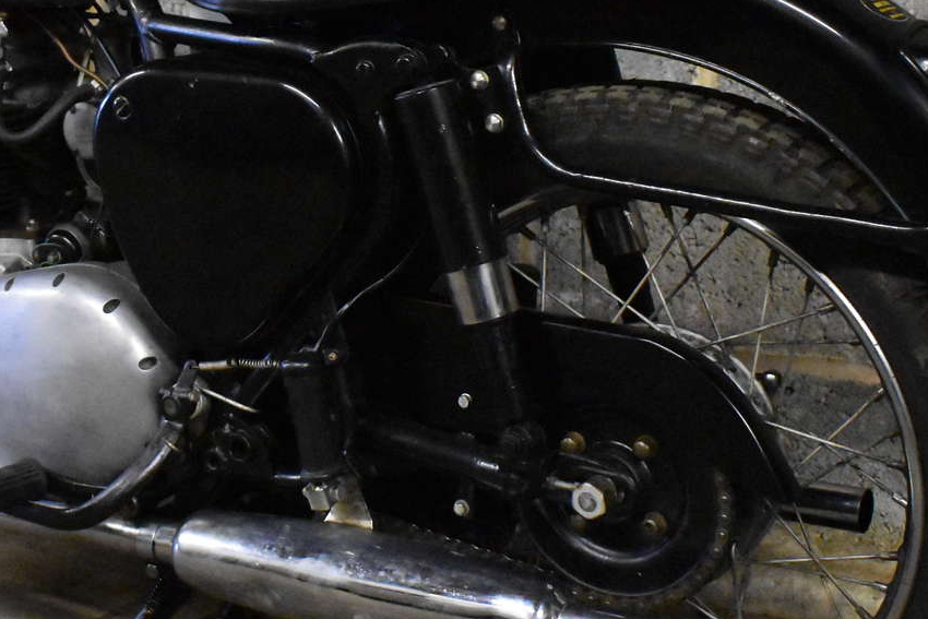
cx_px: 286
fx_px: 2093
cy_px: 206
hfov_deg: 24.8
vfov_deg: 16.8
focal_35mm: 81
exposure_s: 1/125
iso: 10000
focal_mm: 23
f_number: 3.8
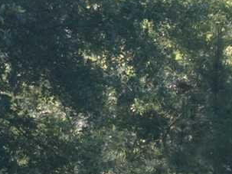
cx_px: 176
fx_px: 7510
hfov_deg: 1.8
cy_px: 350
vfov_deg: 1.3
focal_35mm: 1121
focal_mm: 30.71
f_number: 3.4
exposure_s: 1/200
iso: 100
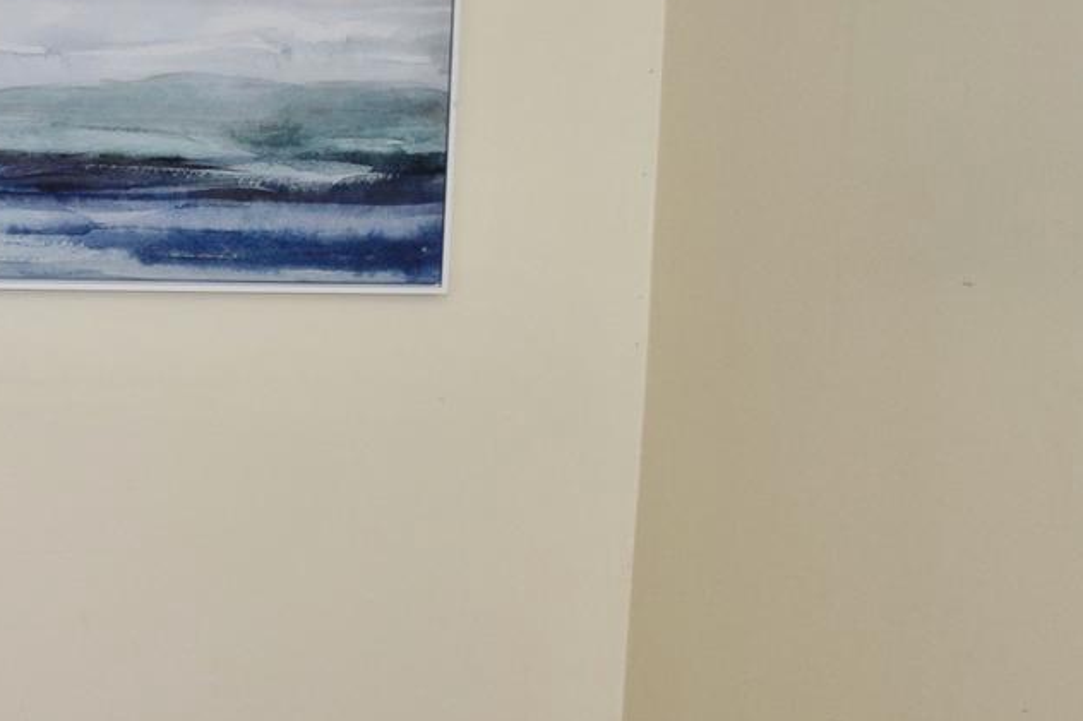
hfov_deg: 17.9
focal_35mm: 107
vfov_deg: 12.8
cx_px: -326
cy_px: 485
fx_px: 3218
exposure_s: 1/100
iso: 800
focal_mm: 22
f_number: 5
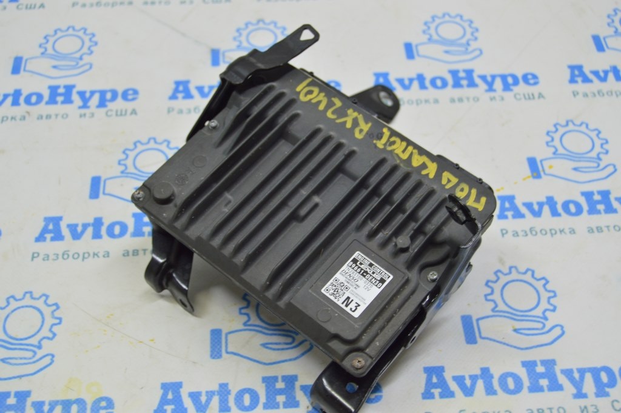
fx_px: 827
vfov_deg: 28.0
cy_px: 206
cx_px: 310
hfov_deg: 41.1
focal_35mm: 48
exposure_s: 1/25
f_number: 5.6
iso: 400
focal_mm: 32
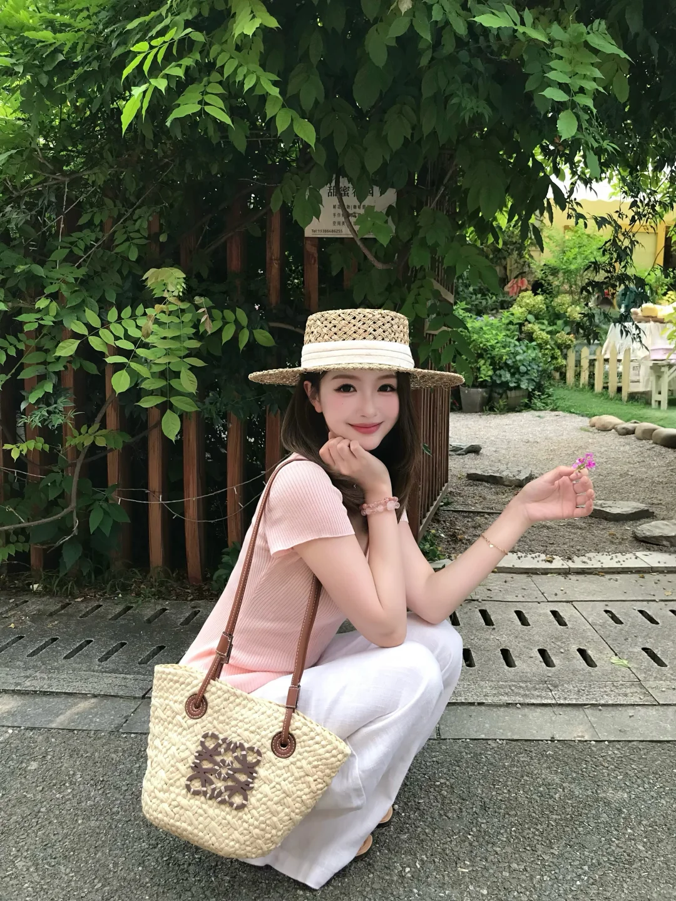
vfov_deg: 63.4
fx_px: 729
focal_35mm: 28
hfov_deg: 49.7
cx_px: 338
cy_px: 450
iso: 25
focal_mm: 3.99
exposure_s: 1/239
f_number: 1.8
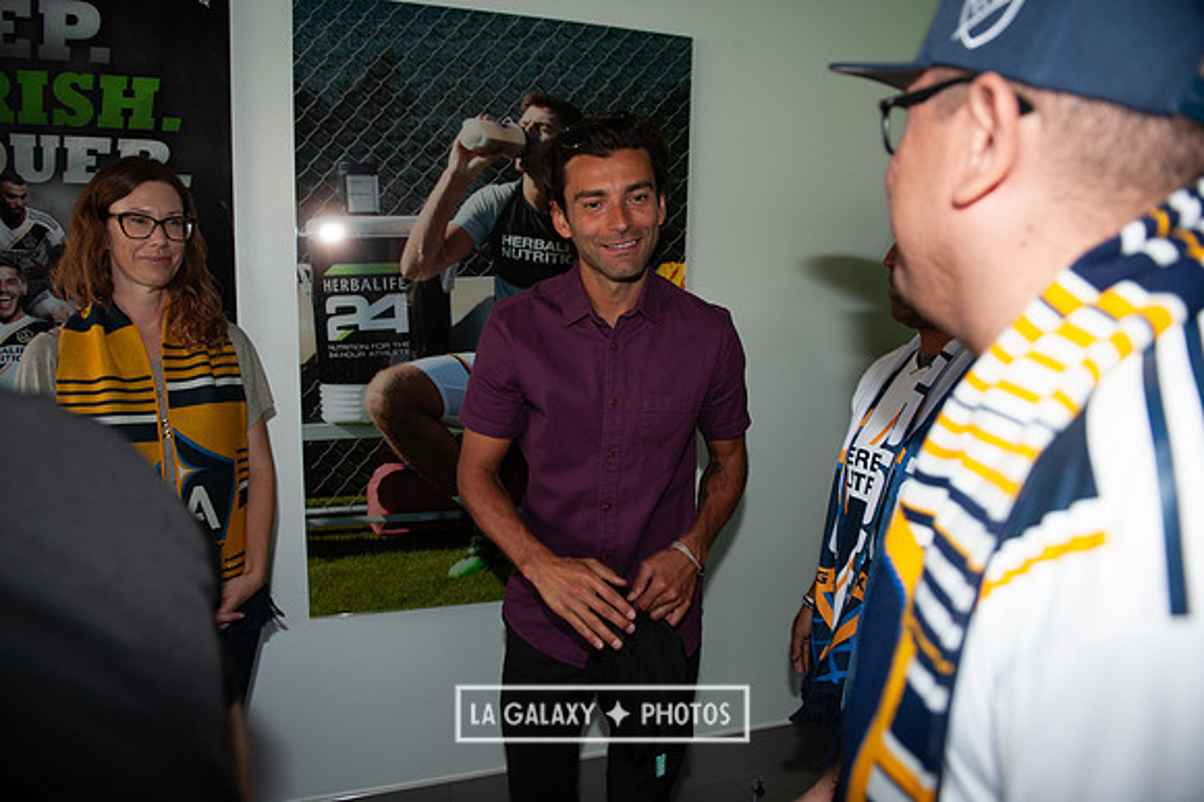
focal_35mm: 24
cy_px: 401
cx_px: 602
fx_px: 802
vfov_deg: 53.1
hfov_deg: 73.8
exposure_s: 1/60
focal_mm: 24
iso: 200
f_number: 3.5
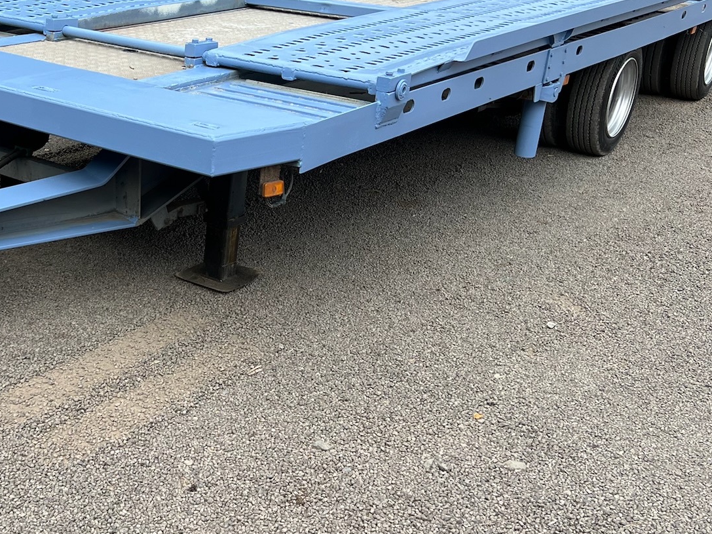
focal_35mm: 49
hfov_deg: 37.6
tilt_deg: -23.7
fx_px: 1008
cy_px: 269
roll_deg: -0.7
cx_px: 149
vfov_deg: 29.7
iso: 50
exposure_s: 1/1344
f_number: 1.5
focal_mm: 5.7
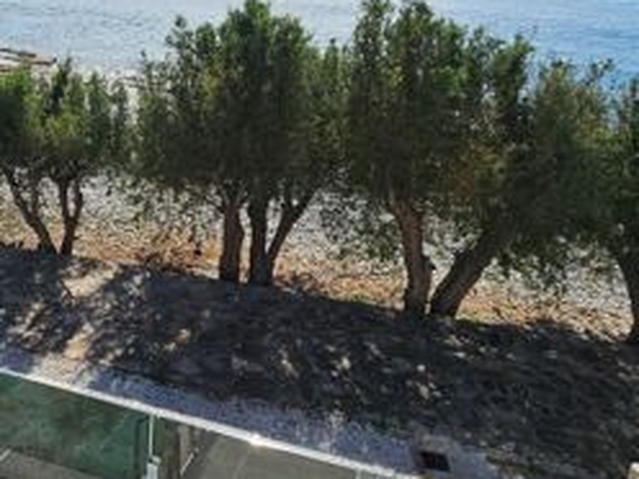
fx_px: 683
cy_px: 116
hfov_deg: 46.7
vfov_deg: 37.6
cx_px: 104
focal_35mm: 37
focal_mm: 2.2
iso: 50
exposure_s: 1/5638
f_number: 2.2
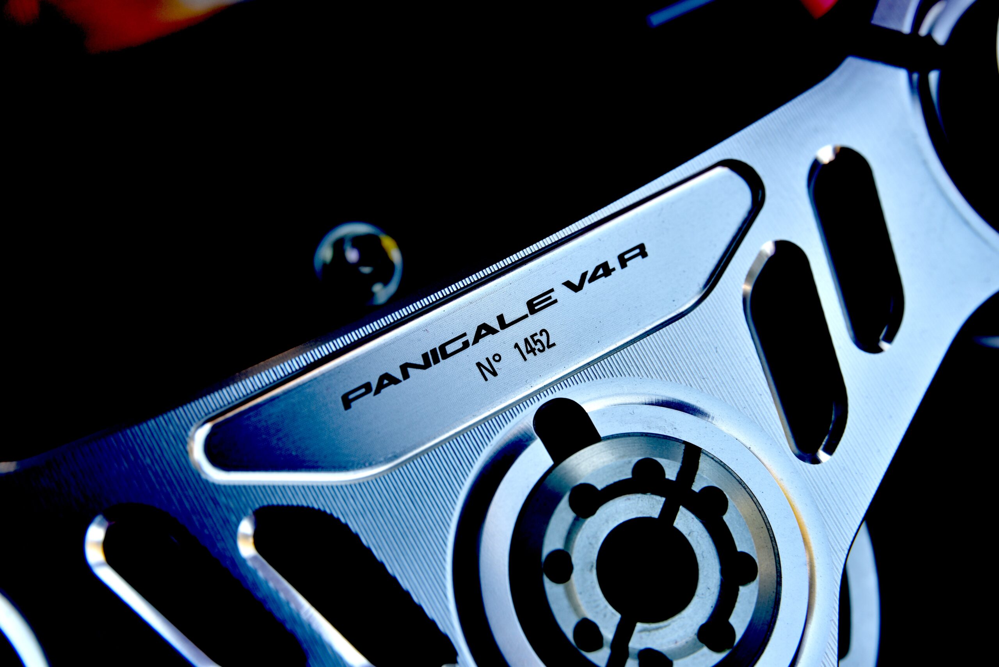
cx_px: 500
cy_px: 334
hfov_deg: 28.8
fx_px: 1943
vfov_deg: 19.5
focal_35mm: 70
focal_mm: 70
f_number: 5.6
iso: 200
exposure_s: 1/125
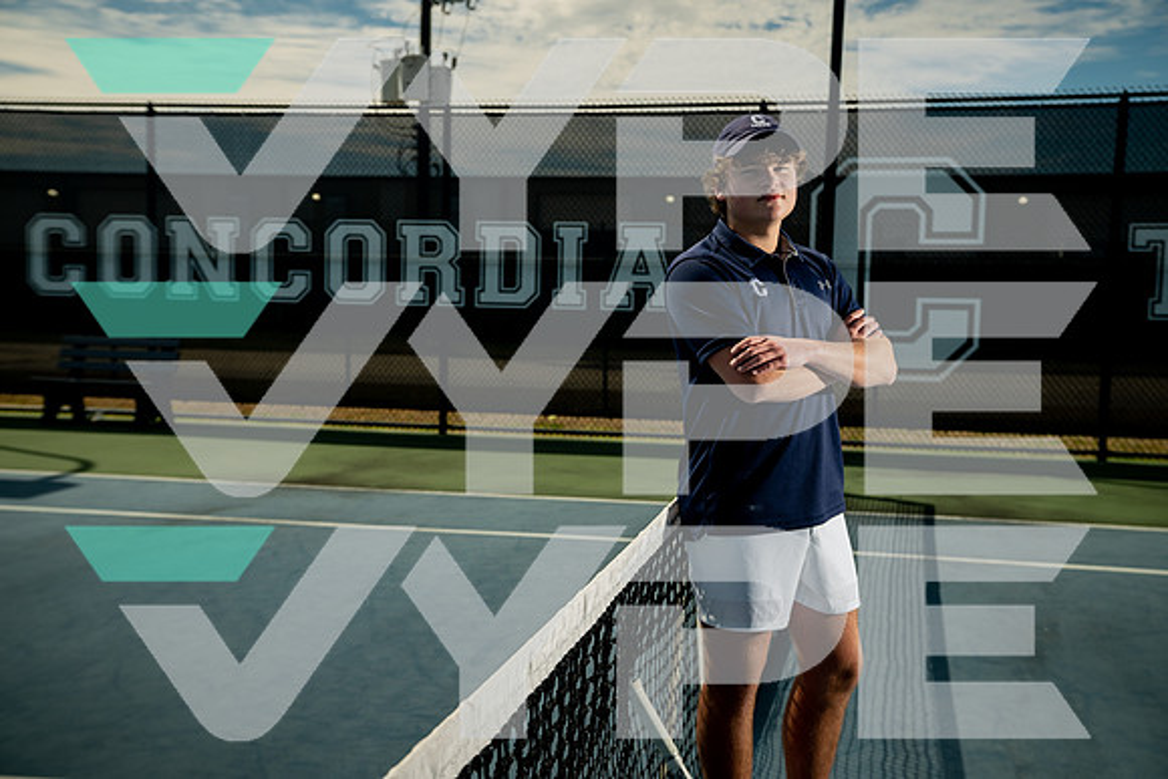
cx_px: 584
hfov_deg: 45.4
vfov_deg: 31.2
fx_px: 1395
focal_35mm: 43
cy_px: 390
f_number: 4.5
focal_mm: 43
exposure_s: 1/250
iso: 100
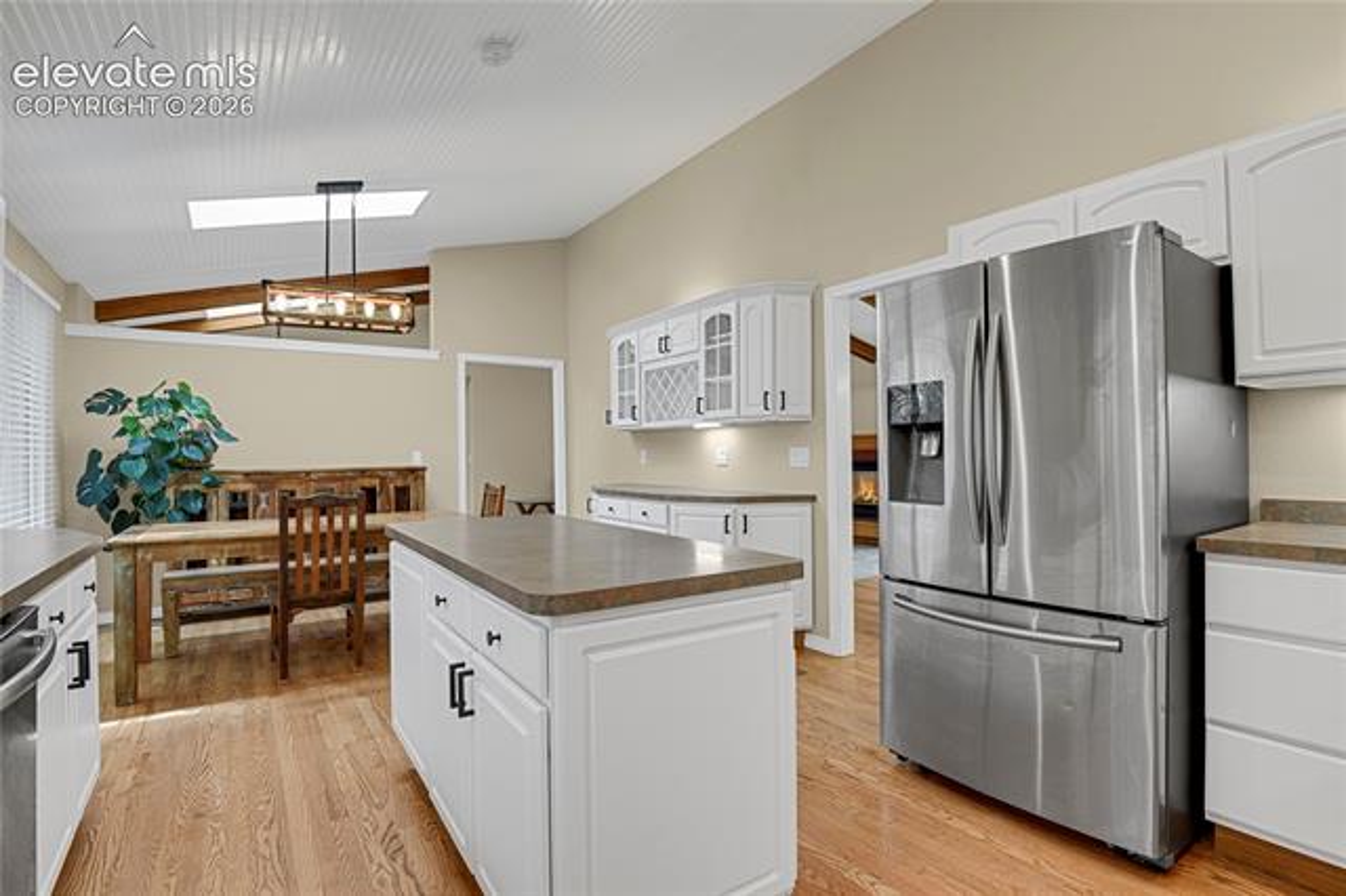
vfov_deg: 70.4
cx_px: 673
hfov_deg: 93.3
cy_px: 448
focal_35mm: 17
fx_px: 635
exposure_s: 1.6
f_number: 8
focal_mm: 17
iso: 250
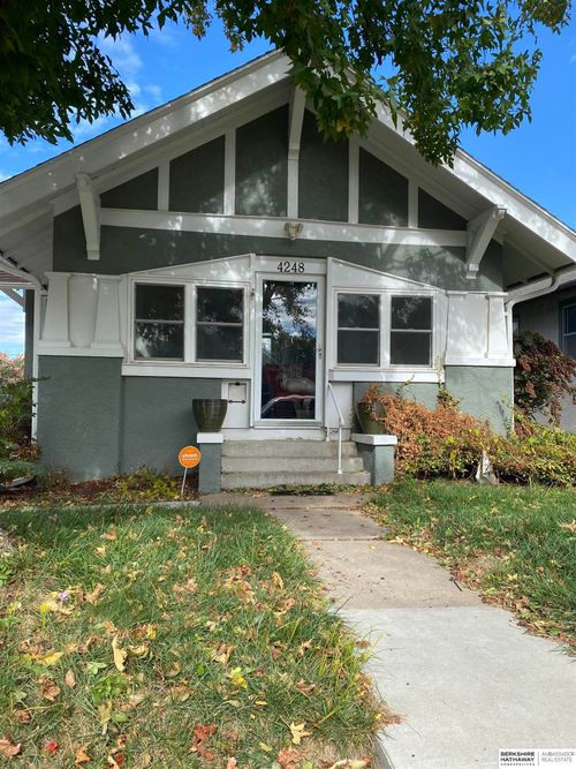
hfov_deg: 53.0
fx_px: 577
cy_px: 384
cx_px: 288
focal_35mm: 26
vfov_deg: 67.3
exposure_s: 1/1025
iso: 32
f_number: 1.8
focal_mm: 4.25
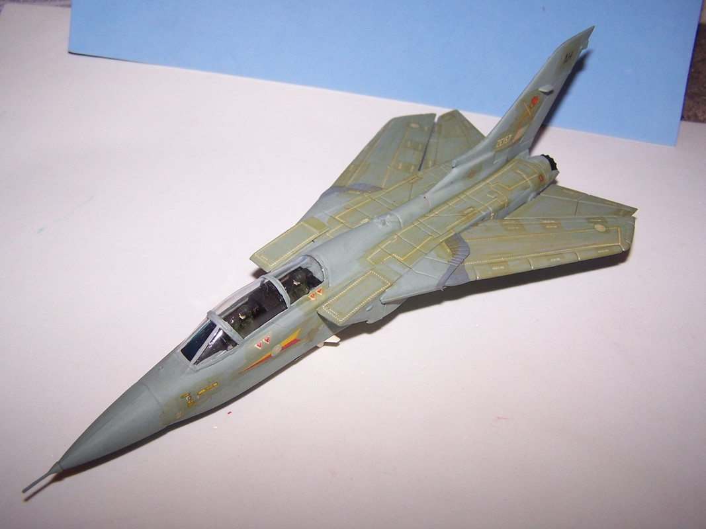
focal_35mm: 38
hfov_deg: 49.0
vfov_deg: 37.7
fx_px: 775
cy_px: 264
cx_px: 353
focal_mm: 6.3
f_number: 2.8
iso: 80
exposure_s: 1/60
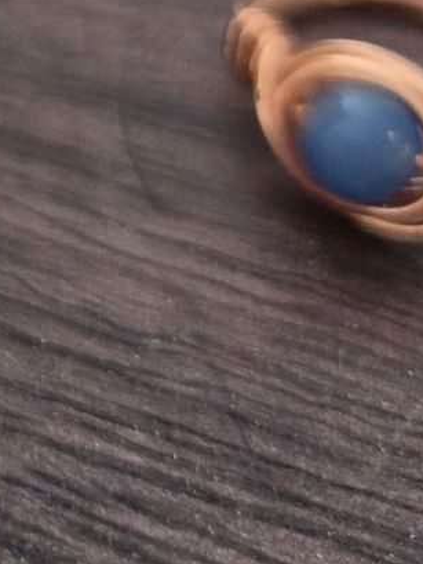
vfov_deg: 17.6
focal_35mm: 90
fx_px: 1466
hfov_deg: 14.5
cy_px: -448
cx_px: -333
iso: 320
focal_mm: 5.4
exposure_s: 1/120
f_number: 1.8
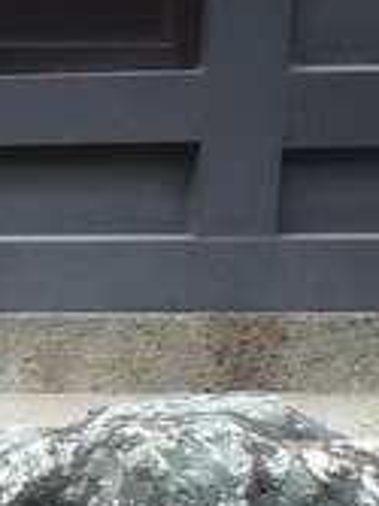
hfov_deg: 6.5
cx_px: -731
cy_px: 621
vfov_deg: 9.4
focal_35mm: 208
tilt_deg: -10.8
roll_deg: +1.1
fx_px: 3040
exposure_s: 1/331
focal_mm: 4.15
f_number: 2.2
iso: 32
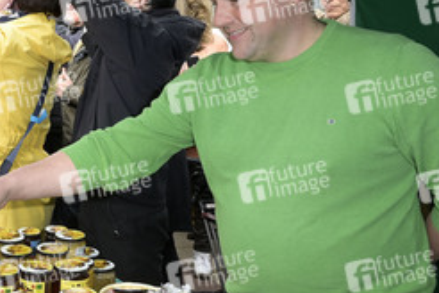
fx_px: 537
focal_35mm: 44
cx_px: 58
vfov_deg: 30.5
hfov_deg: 41.6
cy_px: 138
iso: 1250
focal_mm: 24
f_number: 10
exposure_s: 1/250
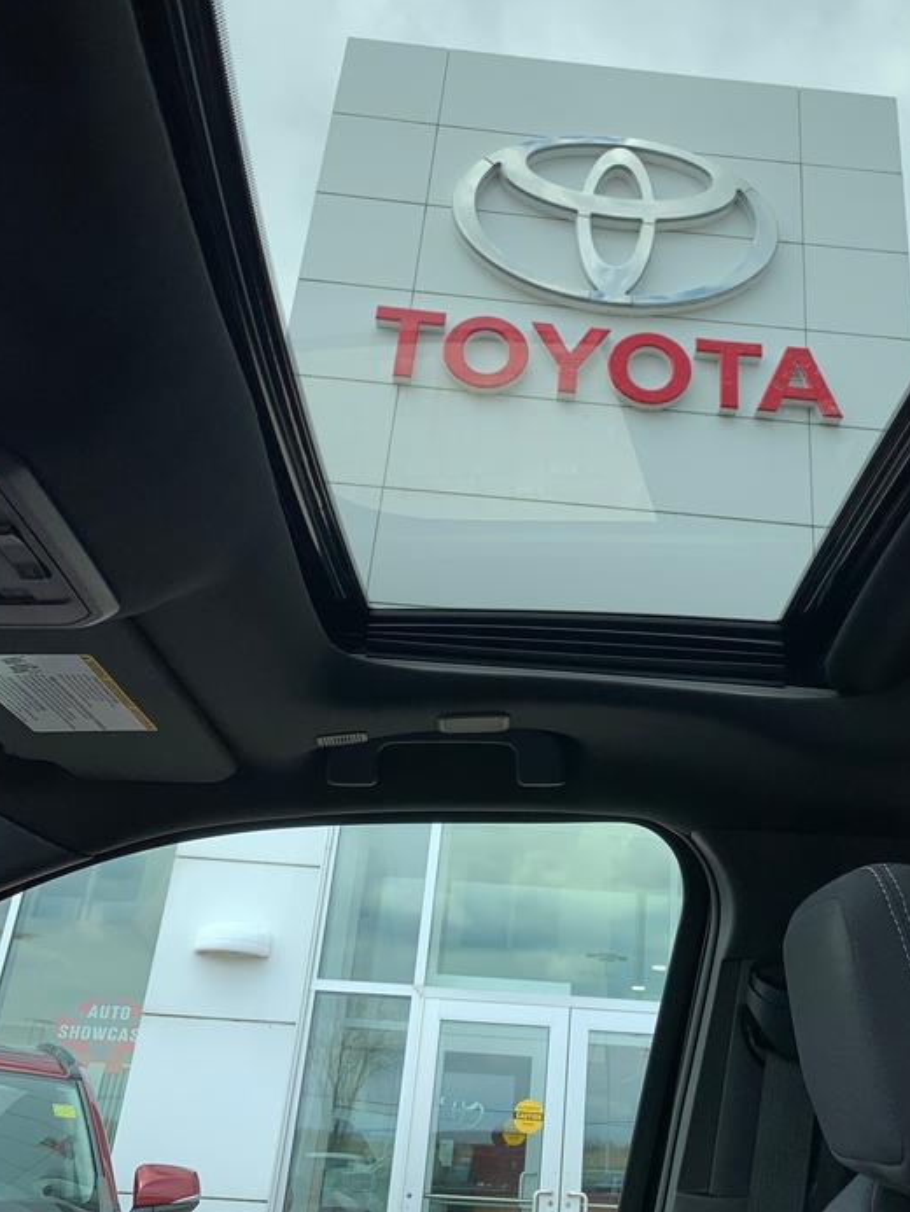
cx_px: 607
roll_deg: -4.0
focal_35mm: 36
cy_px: 430
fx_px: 1261
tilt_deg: +29.2
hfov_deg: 39.2
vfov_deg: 50.6
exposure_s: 1/558
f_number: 1.8
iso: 25
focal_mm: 4.25
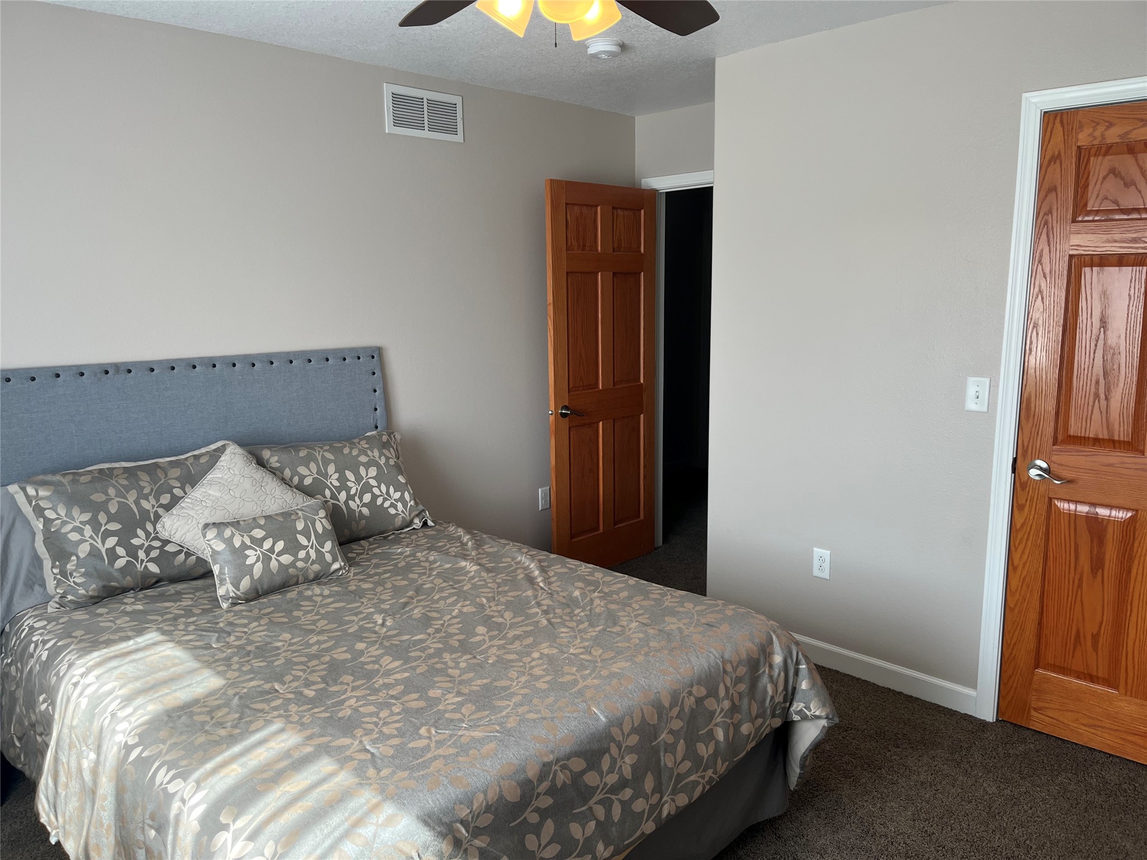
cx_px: 574
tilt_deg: -10.2
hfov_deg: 67.3
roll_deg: +0.5
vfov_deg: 53.1
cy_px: 430
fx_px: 862
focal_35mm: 26
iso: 50
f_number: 1.6
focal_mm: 5.1
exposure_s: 1/120
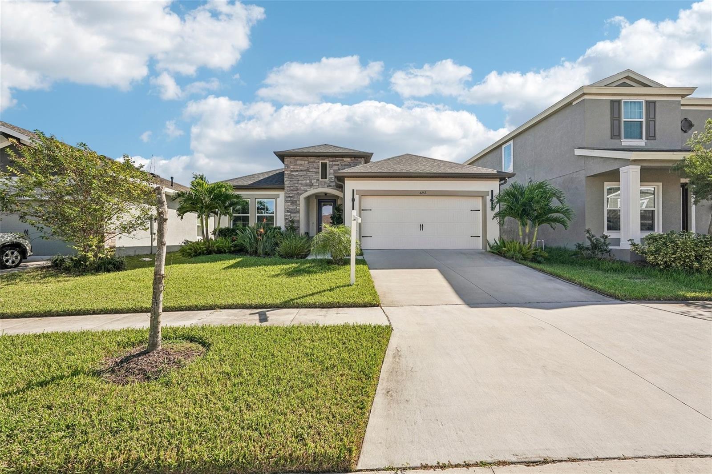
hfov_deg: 96.7
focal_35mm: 16
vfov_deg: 73.7
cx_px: 356
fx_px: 316
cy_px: 237
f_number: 8
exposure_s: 1/1250
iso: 400
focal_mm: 16
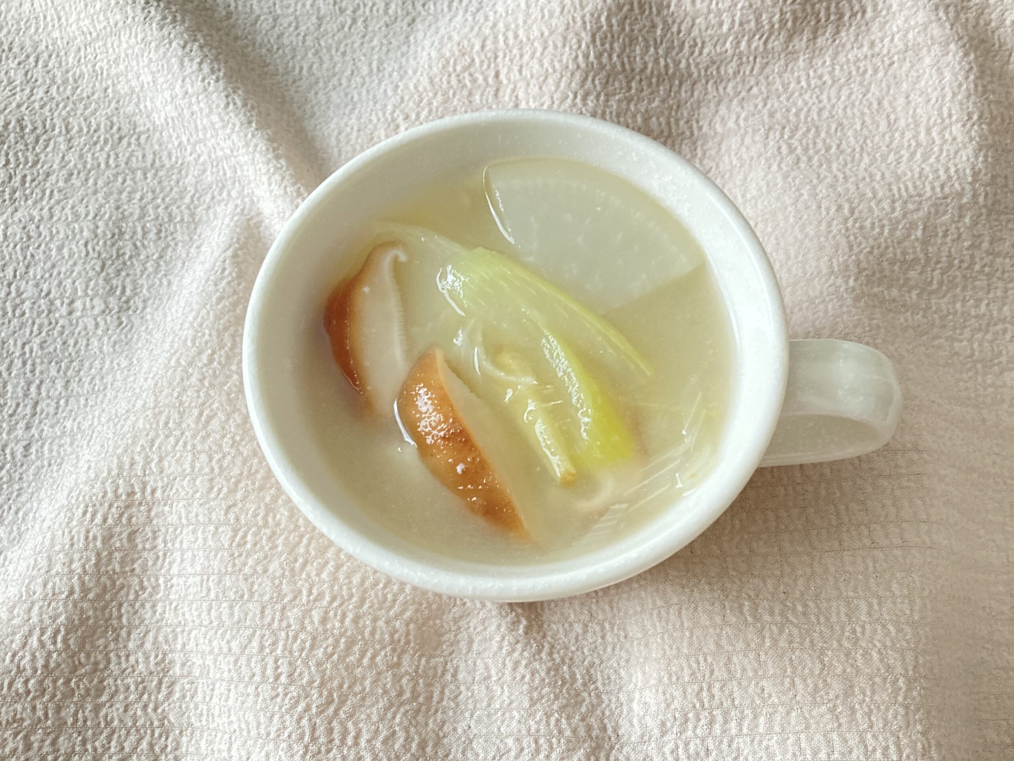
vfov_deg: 49.7
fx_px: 820
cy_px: 380
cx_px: 507
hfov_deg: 63.4
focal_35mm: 28
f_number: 1.8
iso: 400
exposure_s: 1/30
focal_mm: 3.99
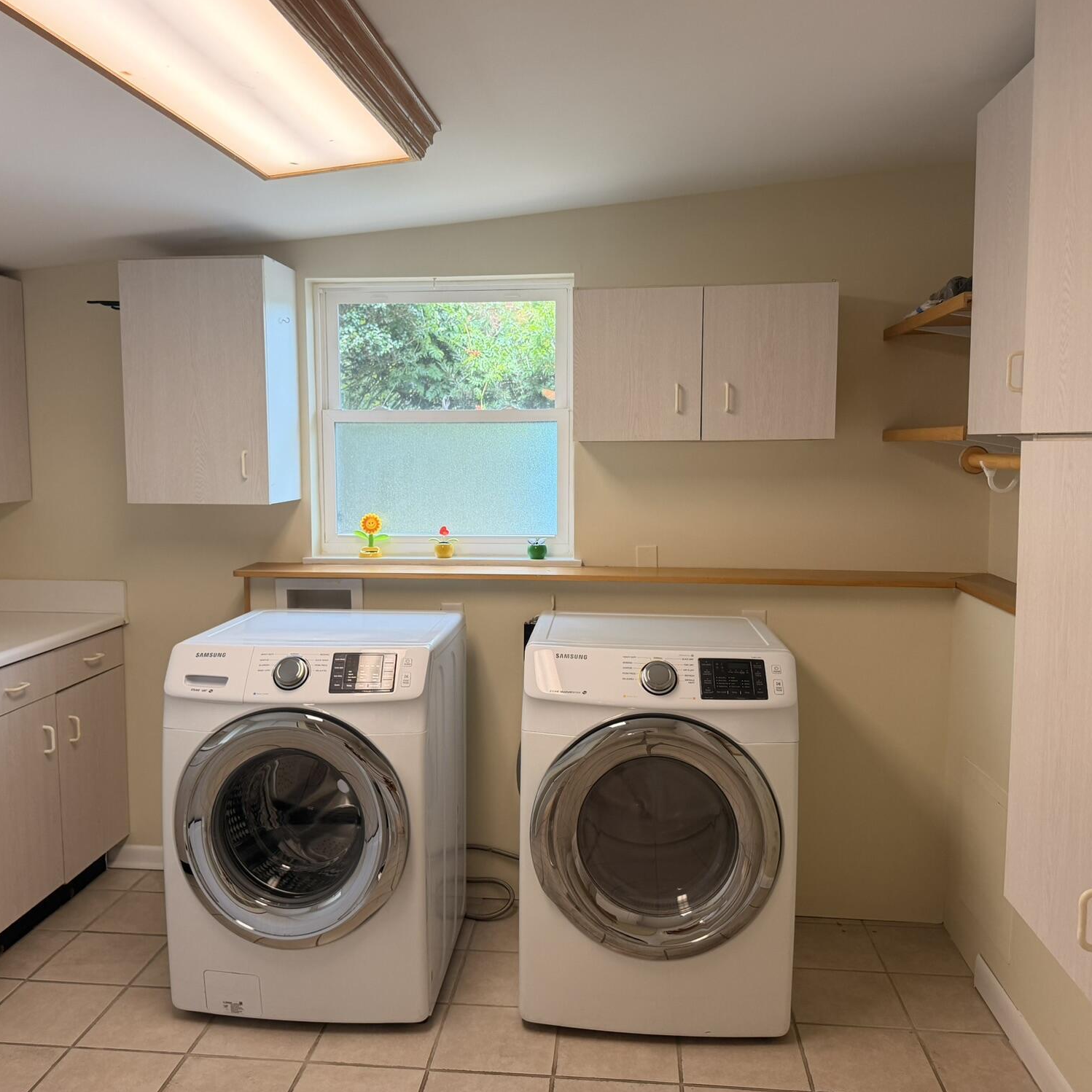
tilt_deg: -5.9
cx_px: 510
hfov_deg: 55.6
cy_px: 534
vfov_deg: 55.6
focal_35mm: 29
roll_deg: +0.4
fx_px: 1035
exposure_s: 1/120
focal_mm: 6.76
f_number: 1.78
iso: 125
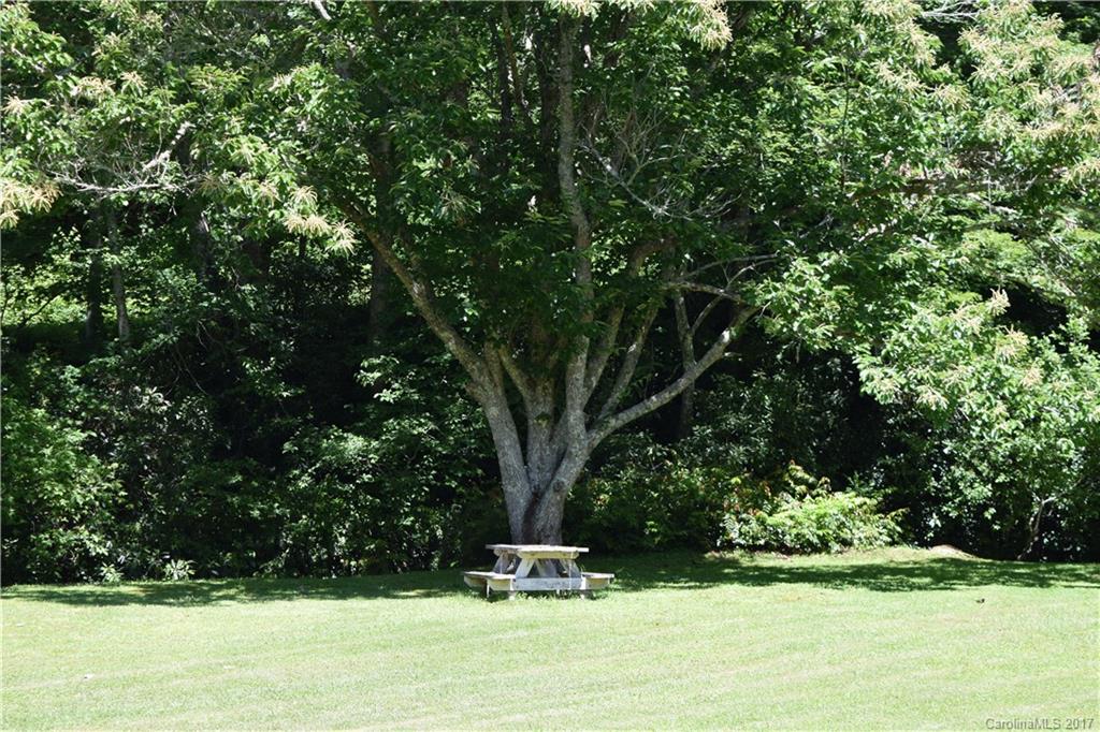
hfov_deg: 24.6
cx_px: 550
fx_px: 2520
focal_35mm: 82
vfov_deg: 16.5
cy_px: 366
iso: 360
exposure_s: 1/250
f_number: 8
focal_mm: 55
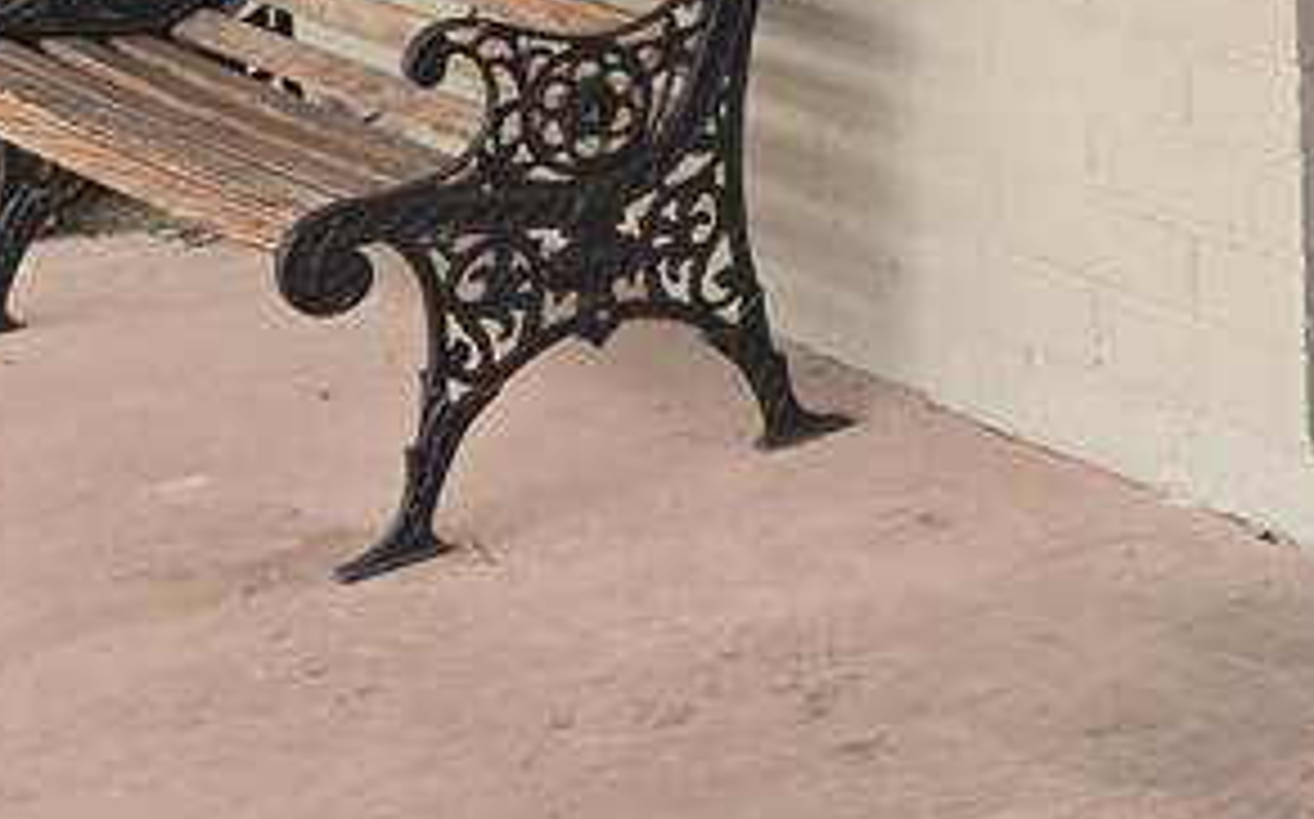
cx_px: 2308
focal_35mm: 107
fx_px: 3829
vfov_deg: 11.5
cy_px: -572
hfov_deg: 16.5
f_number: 1.8
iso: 25
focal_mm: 5.4
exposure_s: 1/203
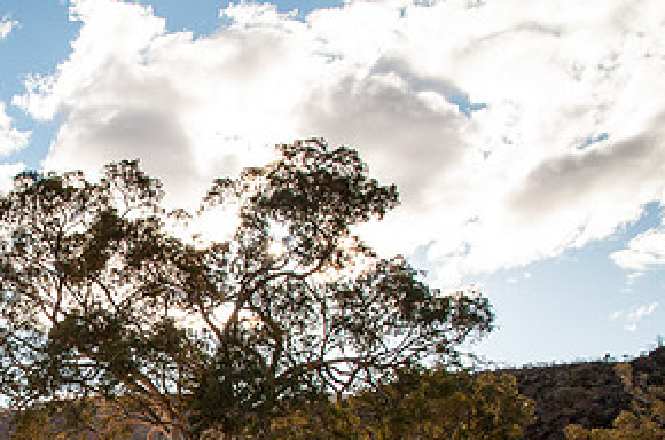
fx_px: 885
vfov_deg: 26.6
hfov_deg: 37.2
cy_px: 425
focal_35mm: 48
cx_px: 14
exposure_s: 1/250
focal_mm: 16
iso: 200
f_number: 11
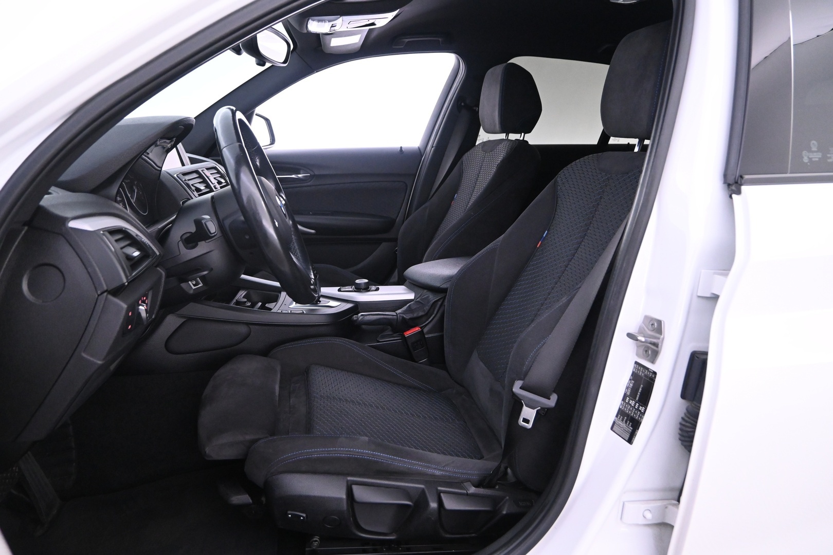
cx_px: 416
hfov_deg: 73.7
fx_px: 555
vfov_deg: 53.1
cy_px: 278
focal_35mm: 24
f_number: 3.5
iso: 3200
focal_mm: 16
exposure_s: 1/25
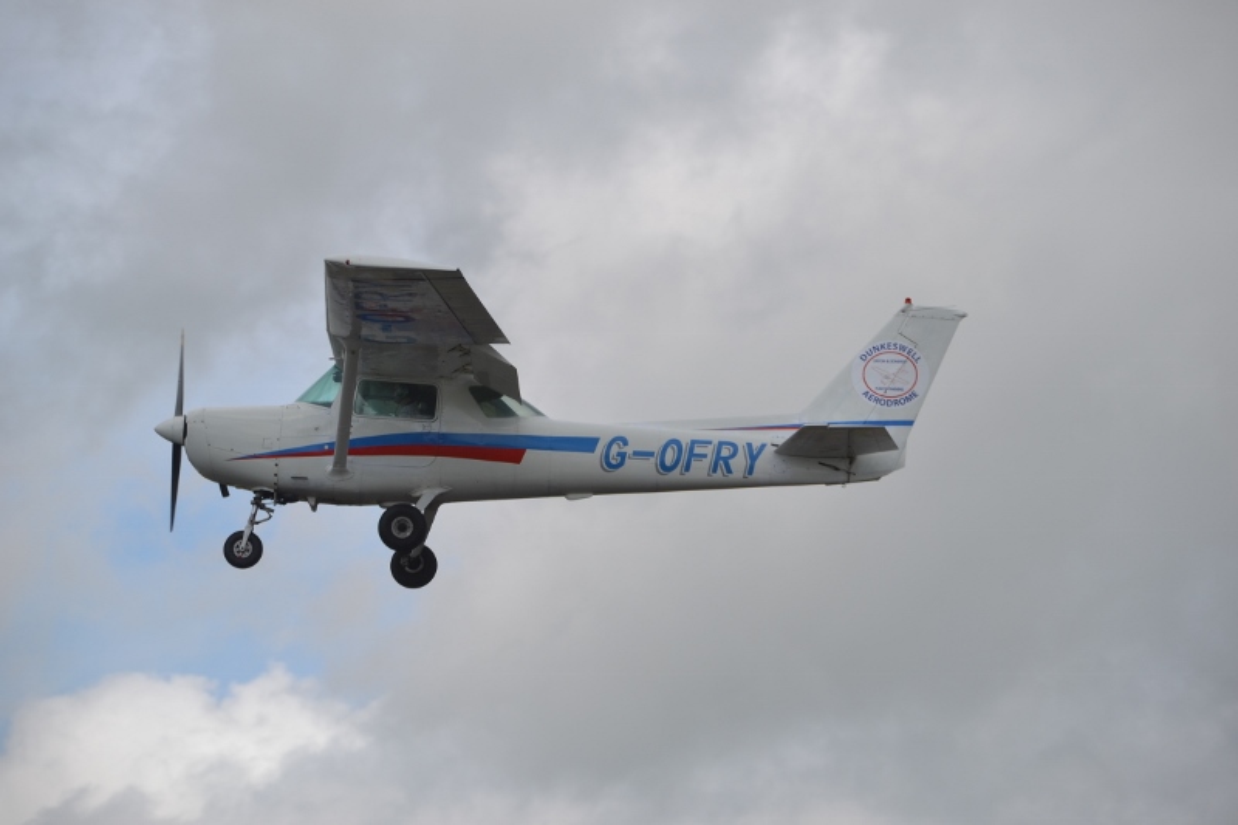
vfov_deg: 6.8
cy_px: 412
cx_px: 619
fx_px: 6962
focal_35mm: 202
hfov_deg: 10.2
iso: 100
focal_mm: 135
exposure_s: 1/640
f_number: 6.3
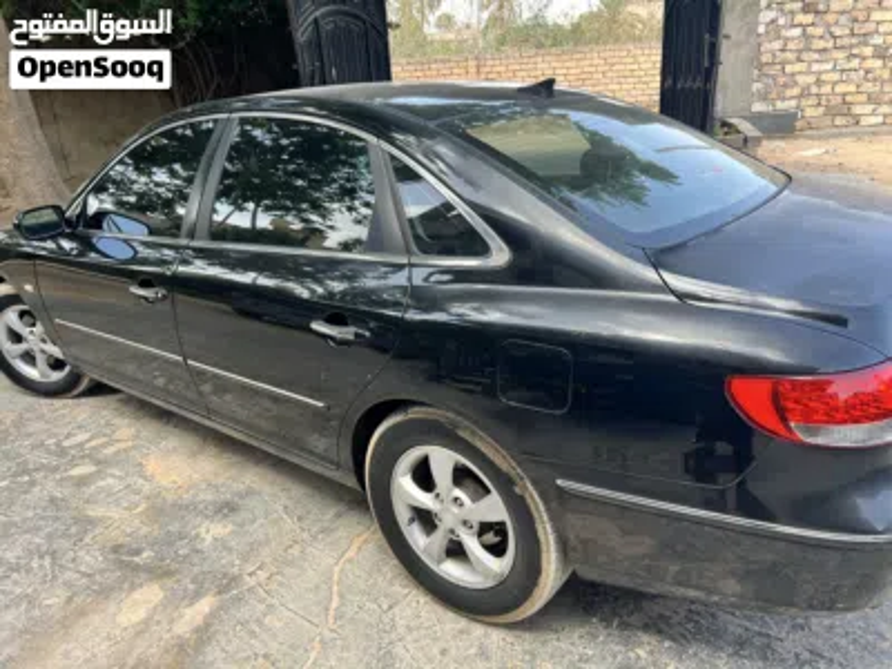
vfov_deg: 53.1
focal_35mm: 26
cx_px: 446
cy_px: 334
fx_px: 670
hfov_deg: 67.3
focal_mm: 5.7
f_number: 1.5
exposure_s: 1/414
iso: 50
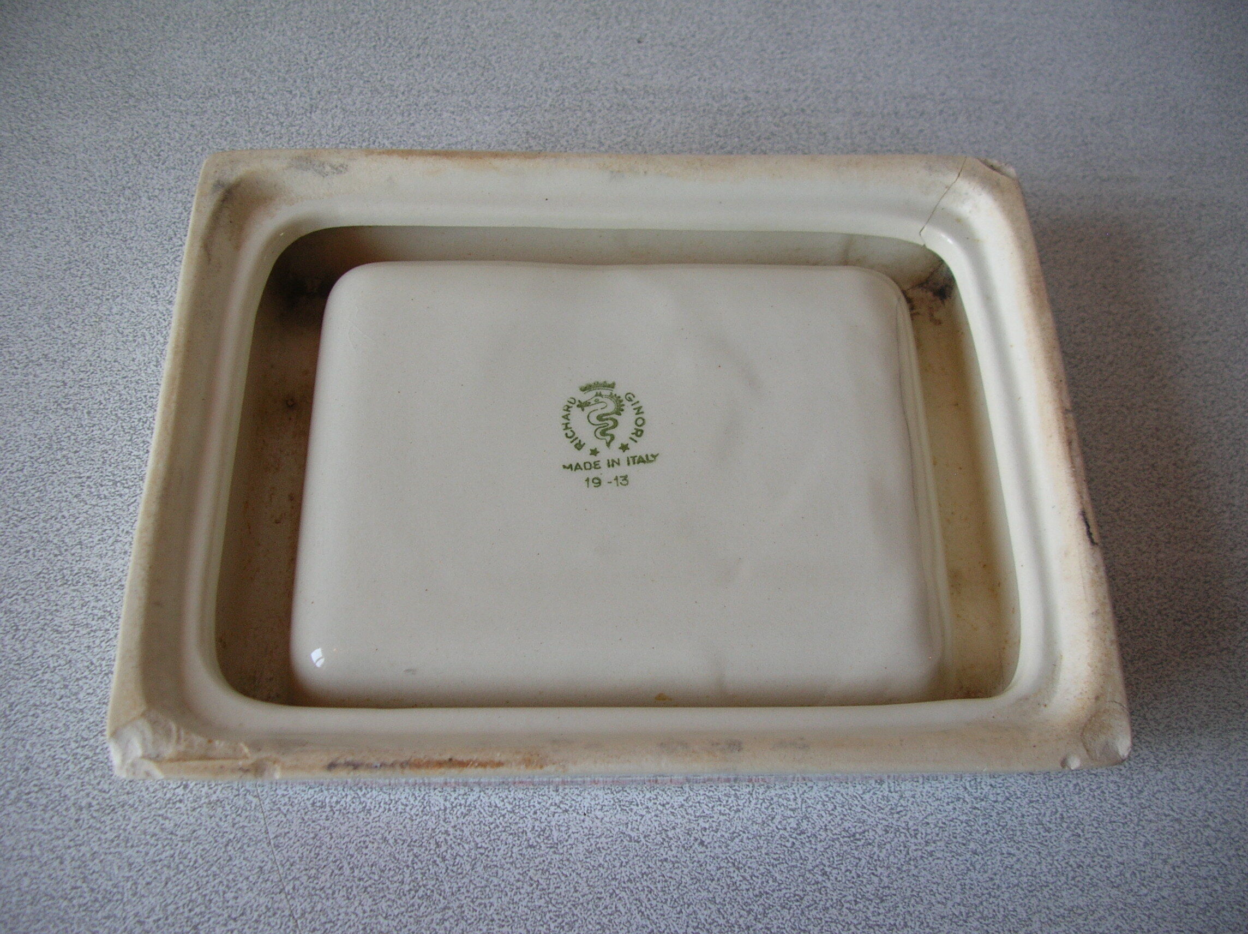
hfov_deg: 52.7
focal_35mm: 35
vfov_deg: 40.6
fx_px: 1261
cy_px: 467
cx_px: 624
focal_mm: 5.8
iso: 50
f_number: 2.8
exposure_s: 1/11.2
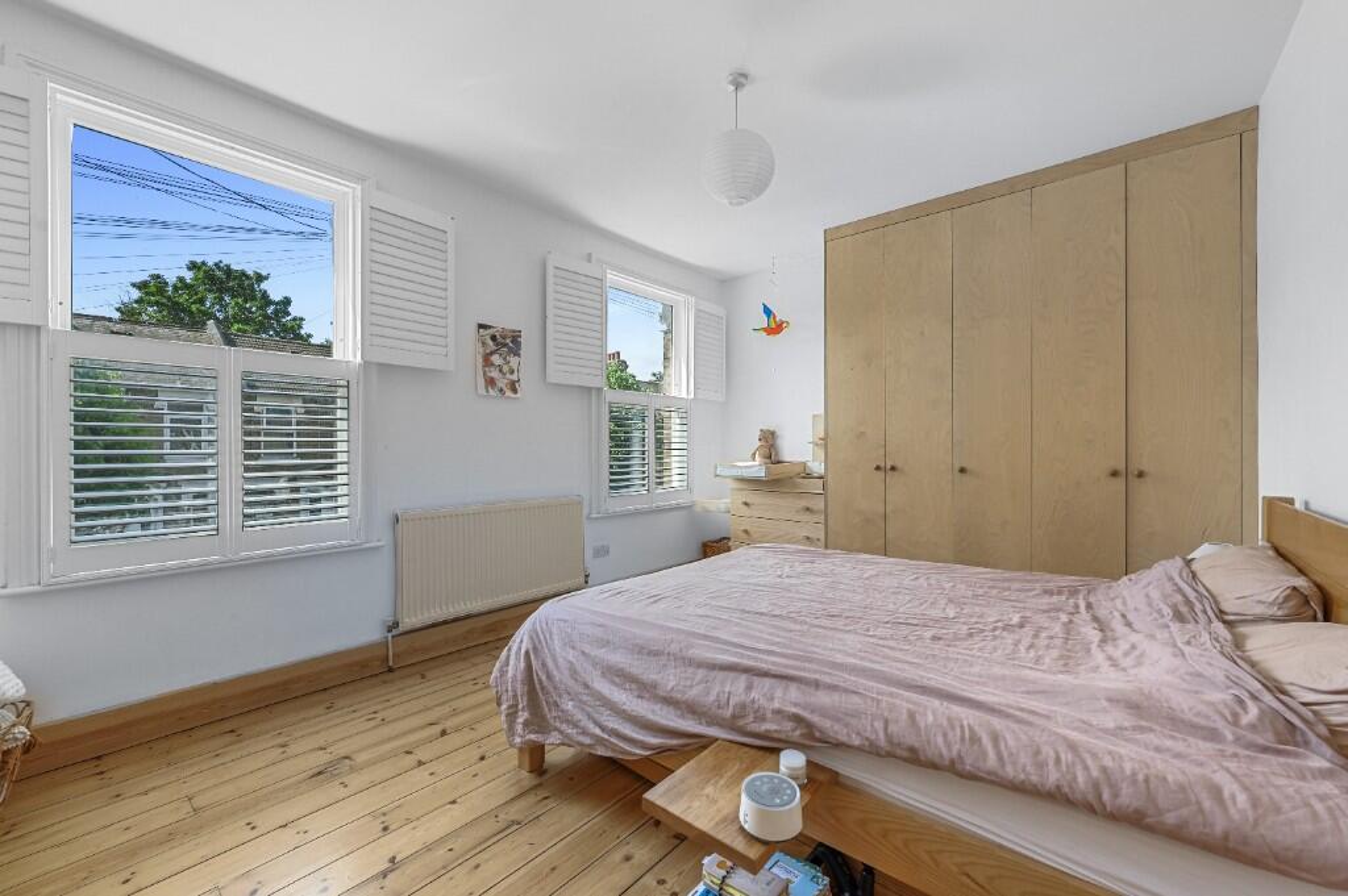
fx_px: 524
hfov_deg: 104.3
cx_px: 674
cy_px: 448
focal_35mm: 14
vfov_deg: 81.1
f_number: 8
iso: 400
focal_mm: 14
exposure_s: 1/6
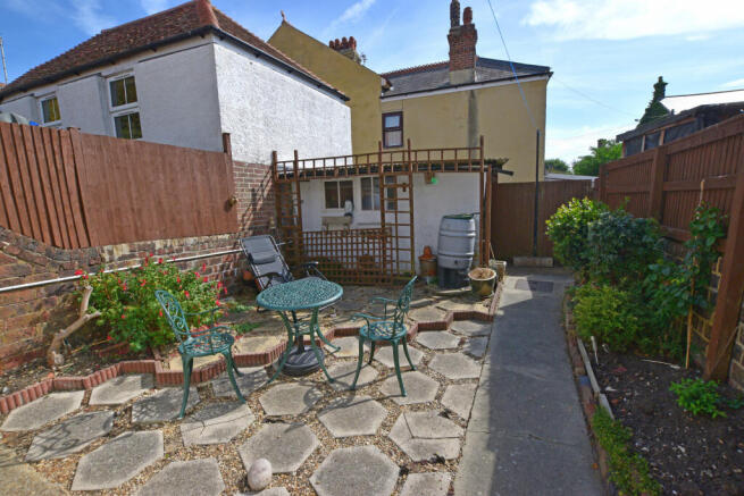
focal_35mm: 15
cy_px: 248
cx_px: 372
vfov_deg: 77.4
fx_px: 310
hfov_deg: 100.4
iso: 400
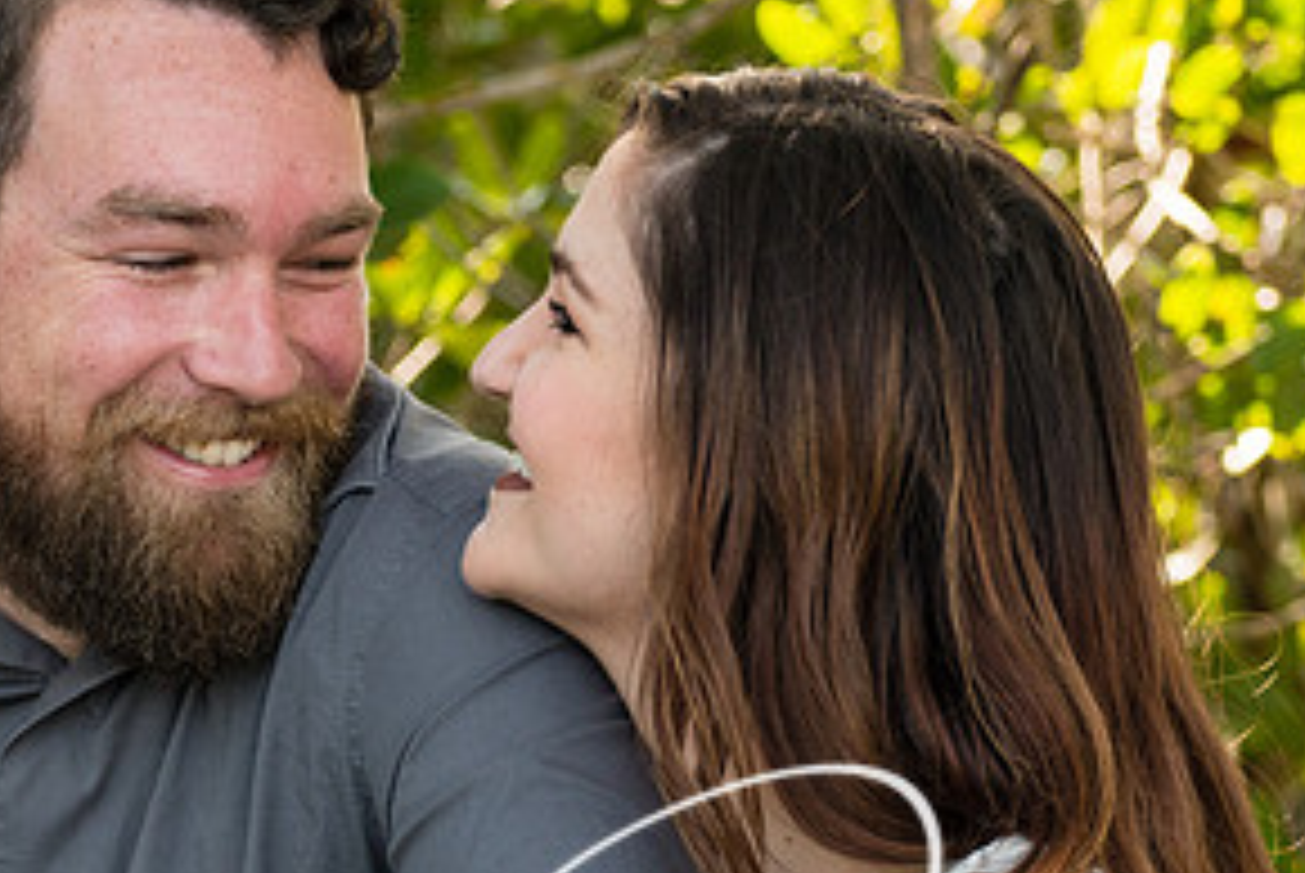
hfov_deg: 7.5
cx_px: 287
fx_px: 9979
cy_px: 592
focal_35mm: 275
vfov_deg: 5.0
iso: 400
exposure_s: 1/400
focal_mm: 90
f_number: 4.8
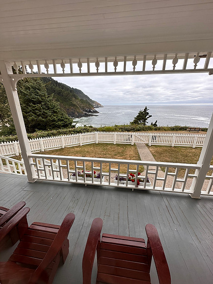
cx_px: 106
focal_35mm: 14
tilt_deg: -18.4
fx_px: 115
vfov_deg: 102.1
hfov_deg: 85.7
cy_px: 142
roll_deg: -0.5
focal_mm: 2.22
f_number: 2.2
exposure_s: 1/450
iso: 40
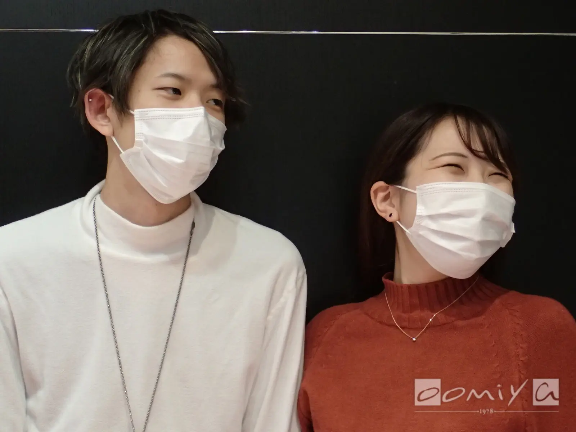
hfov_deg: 29.8
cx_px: 288
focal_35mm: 65
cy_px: 216
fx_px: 1082
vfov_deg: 22.6
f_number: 3.8
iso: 800
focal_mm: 11.78
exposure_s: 1/40
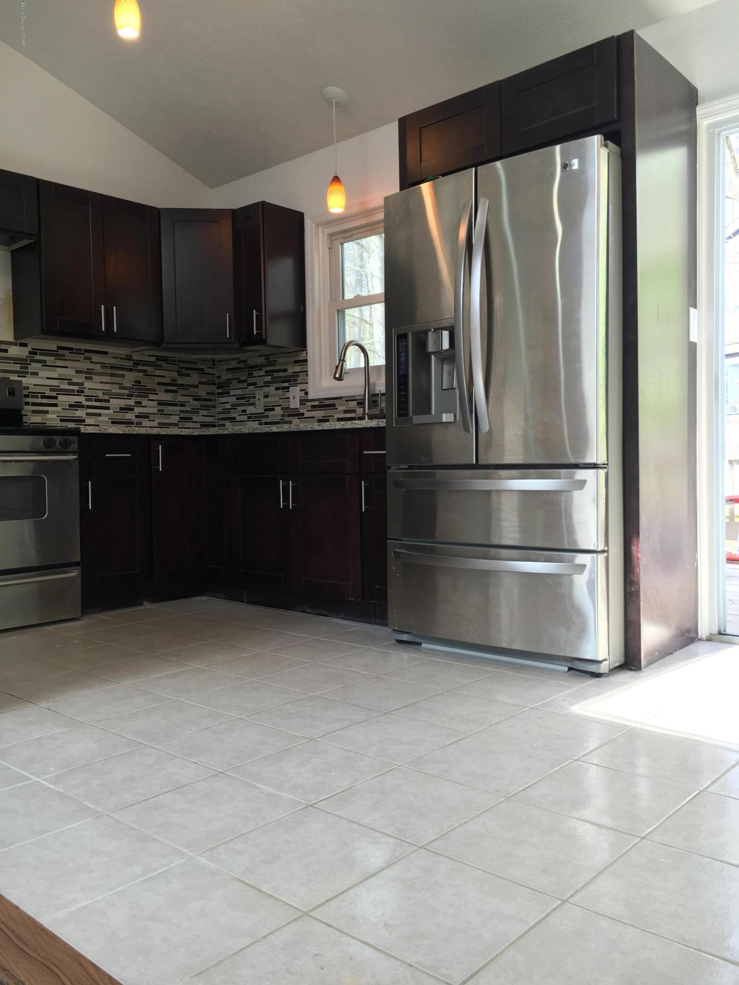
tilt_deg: -1.2
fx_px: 825
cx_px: 370
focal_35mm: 29
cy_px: 492
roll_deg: +1.6
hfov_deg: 48.2
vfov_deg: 61.7
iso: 25
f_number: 2.2
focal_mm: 4.15
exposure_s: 1/40
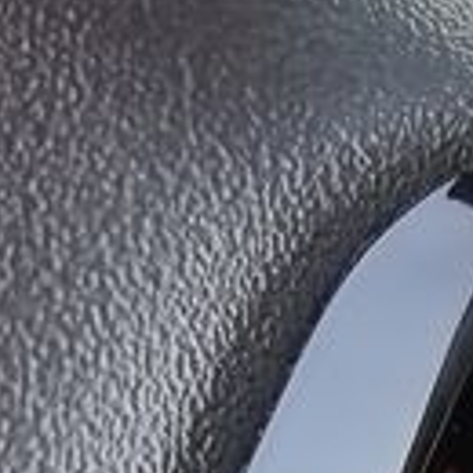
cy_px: 582
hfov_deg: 9.1
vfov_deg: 9.5
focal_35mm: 181
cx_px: 950
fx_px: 2798
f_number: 2.2
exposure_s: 1/100
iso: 64
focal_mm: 3.21
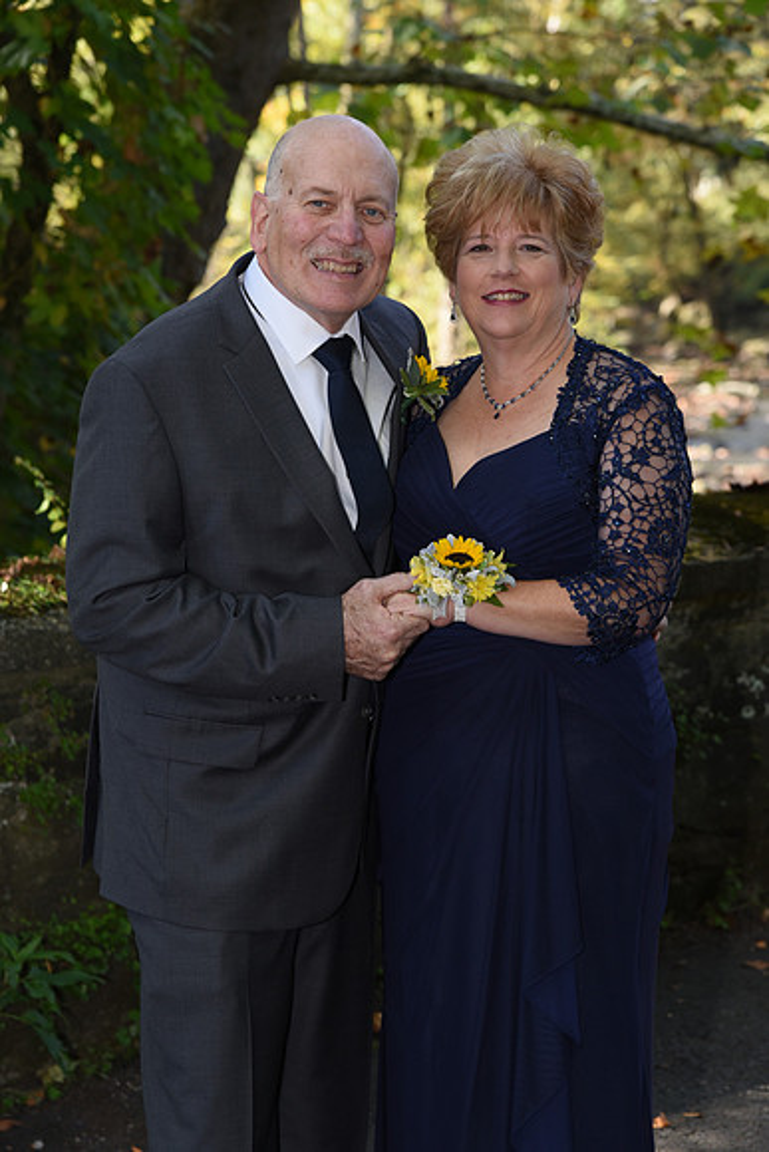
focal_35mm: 105
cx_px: 384
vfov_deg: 19.5
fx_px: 3362
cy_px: 576
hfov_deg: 13.0
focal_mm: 105
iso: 640
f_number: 6.3
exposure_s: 1/200
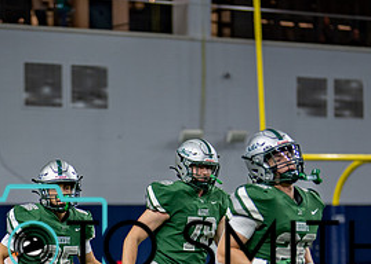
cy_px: 275
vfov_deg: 9.4
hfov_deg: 13.3
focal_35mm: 151
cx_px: 84
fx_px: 1591
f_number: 1.2
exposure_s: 1/2000
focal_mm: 50
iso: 640
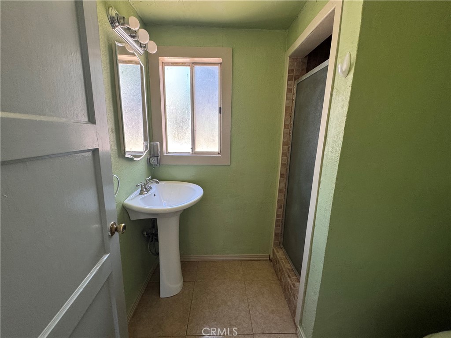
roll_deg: -2.4
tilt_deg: -13.0
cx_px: 226
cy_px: 169
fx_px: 182
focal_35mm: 14
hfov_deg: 102.1
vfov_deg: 85.7
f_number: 2.2
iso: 160
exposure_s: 1/60
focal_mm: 2.22
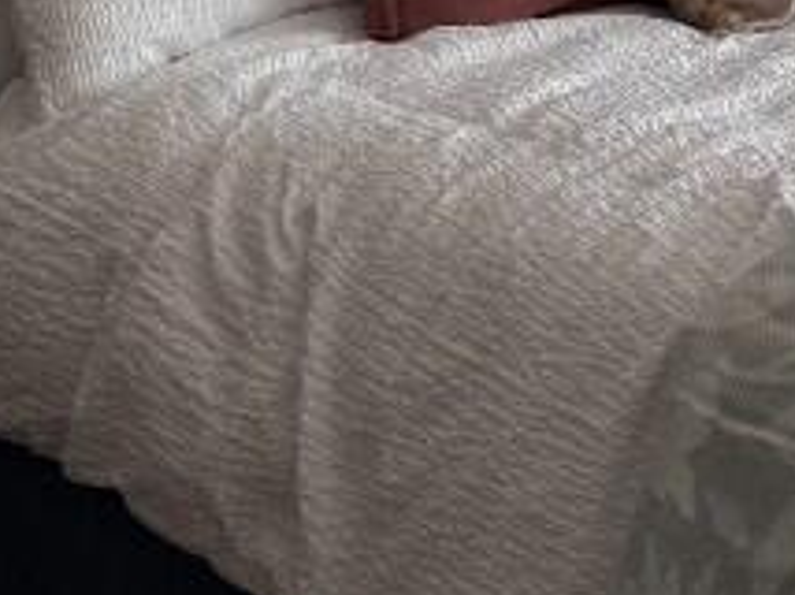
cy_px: -487
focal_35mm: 115
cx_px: 962
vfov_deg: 11.8
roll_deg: -0.5
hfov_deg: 16.4
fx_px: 2638
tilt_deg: -1.9
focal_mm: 6.76
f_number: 1.78
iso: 100
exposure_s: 1/612
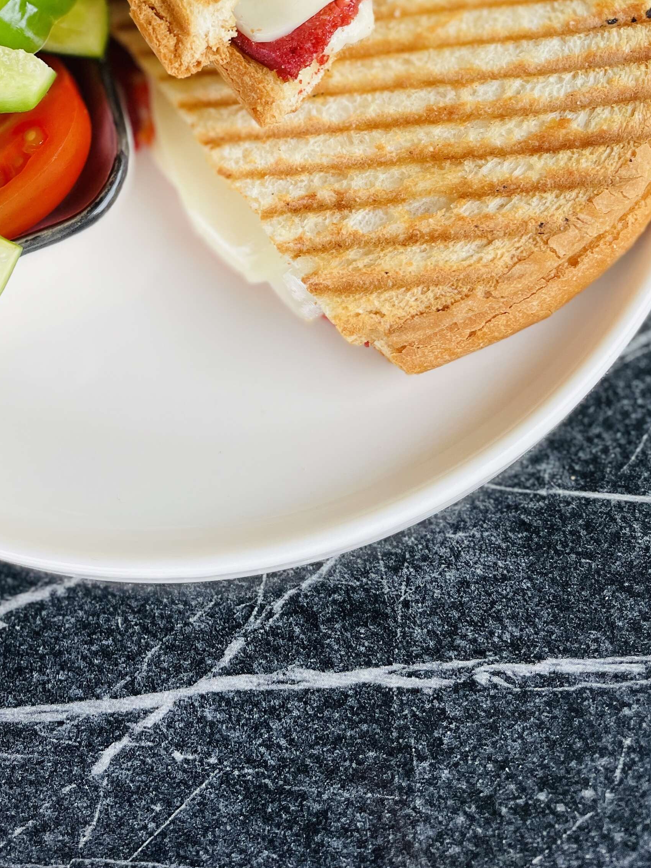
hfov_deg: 31.0
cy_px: 104
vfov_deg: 38.7
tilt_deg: -62.1
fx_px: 1153
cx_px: 173
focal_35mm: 46
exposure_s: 1/121
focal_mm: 4.2
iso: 100
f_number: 1.6
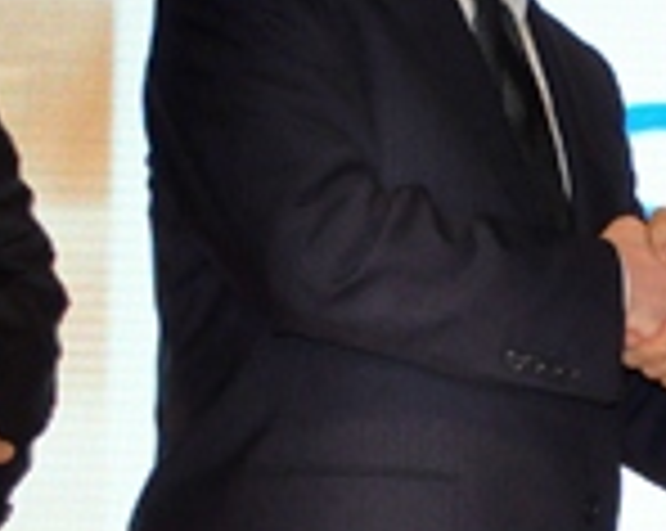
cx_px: 709
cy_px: 490
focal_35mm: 229
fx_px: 4508
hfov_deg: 8.4
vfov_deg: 6.7
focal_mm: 32
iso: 800
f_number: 4.8
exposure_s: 1/125
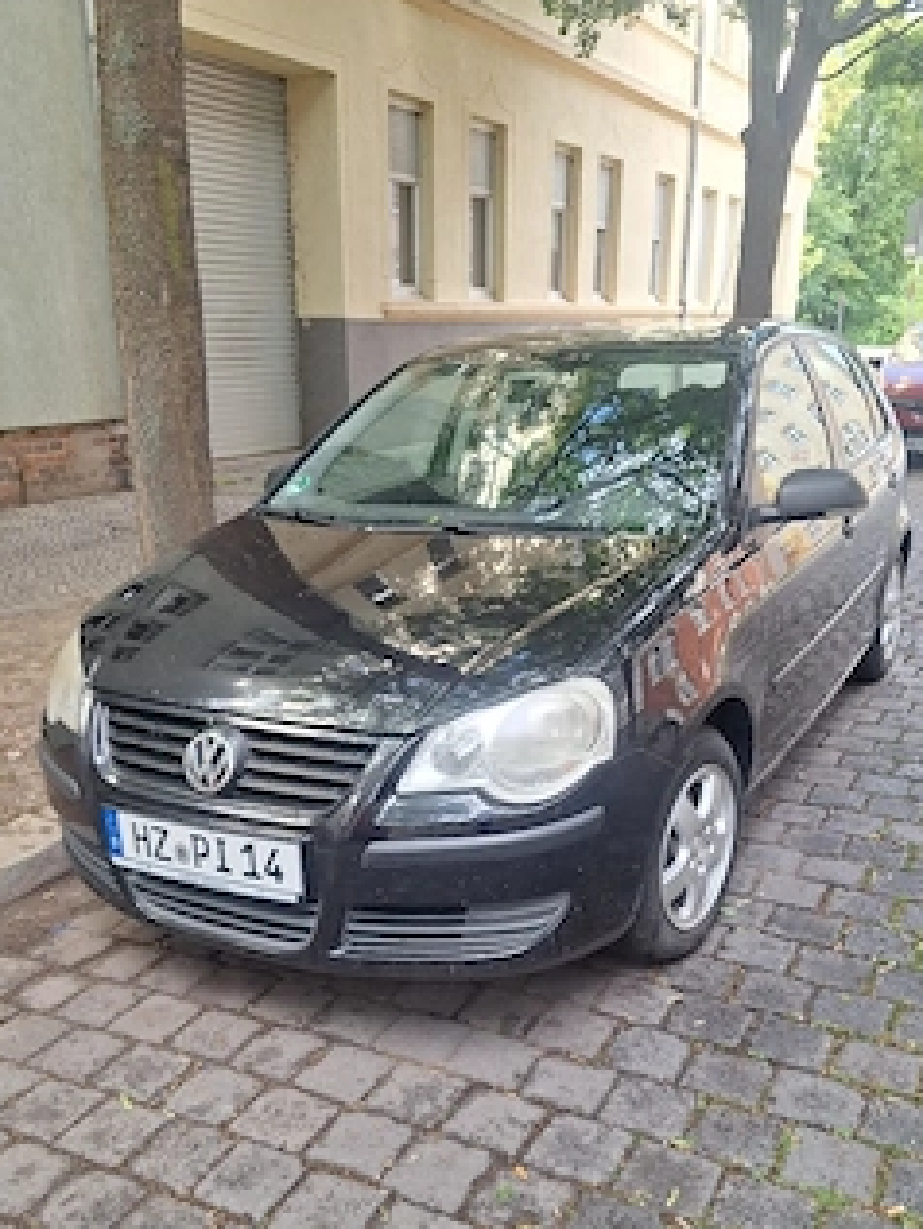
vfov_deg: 60.9
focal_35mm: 29
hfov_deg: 48.3
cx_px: 458
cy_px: 764
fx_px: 1030
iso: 40
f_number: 1.8
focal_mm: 5.54
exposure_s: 1/125
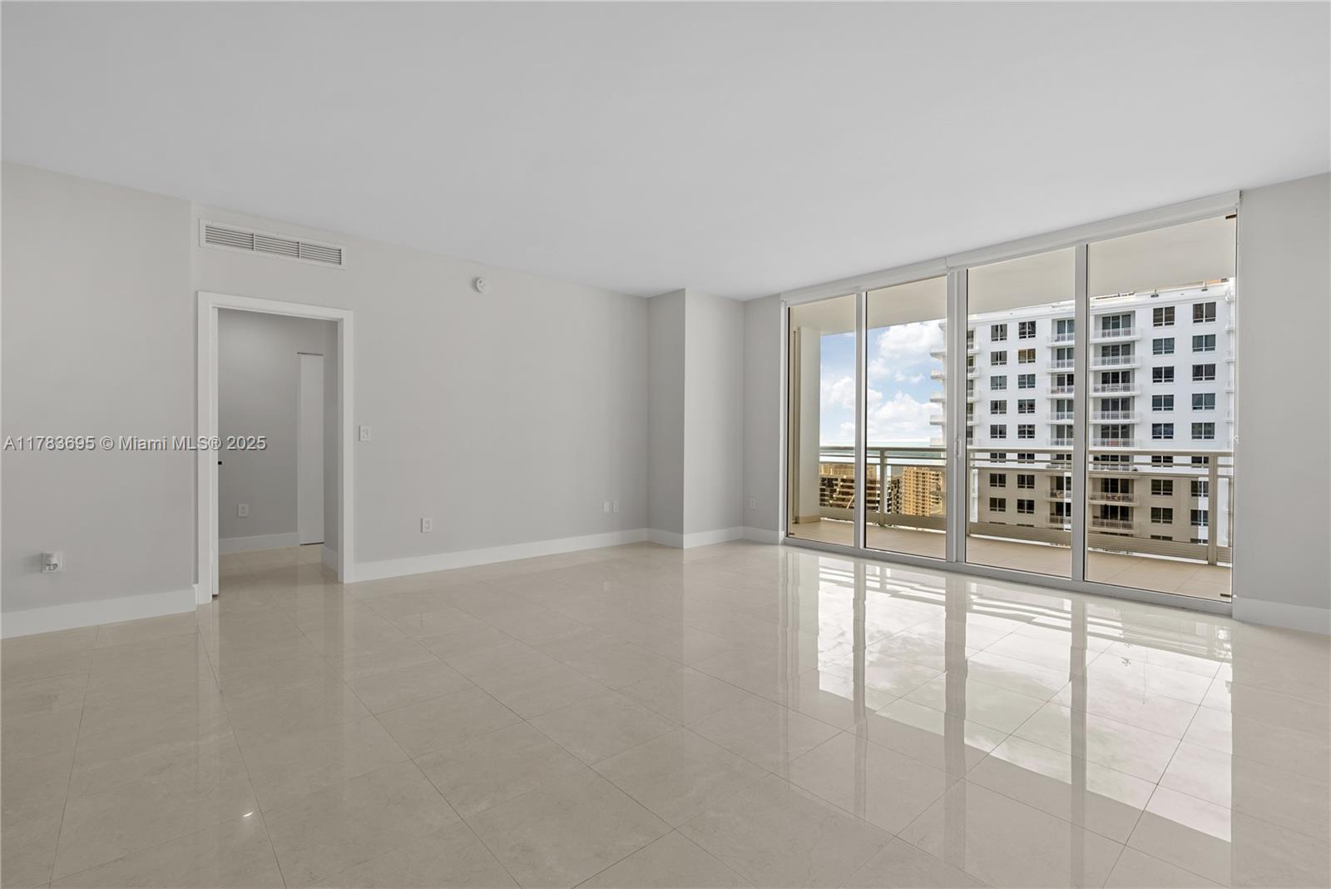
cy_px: 444
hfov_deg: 96.7
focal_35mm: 16
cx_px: 666
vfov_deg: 73.8
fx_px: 592
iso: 100
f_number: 11
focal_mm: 16
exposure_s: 1/6
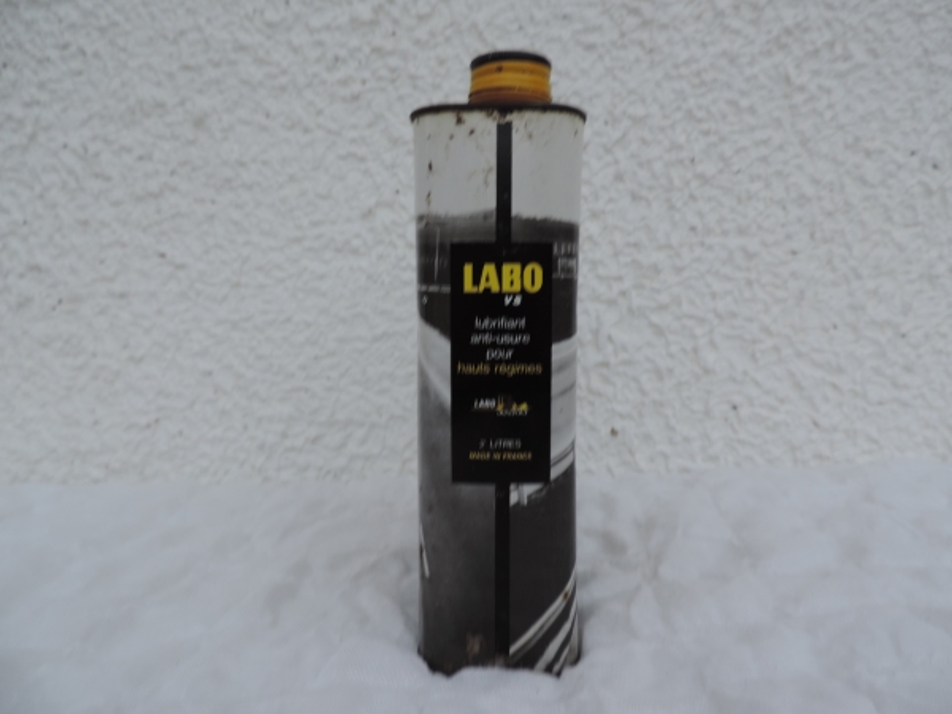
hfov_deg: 71.6
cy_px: 357
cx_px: 476
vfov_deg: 56.8
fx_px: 660
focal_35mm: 24
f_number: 3
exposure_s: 1/40
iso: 80
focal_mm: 4.3
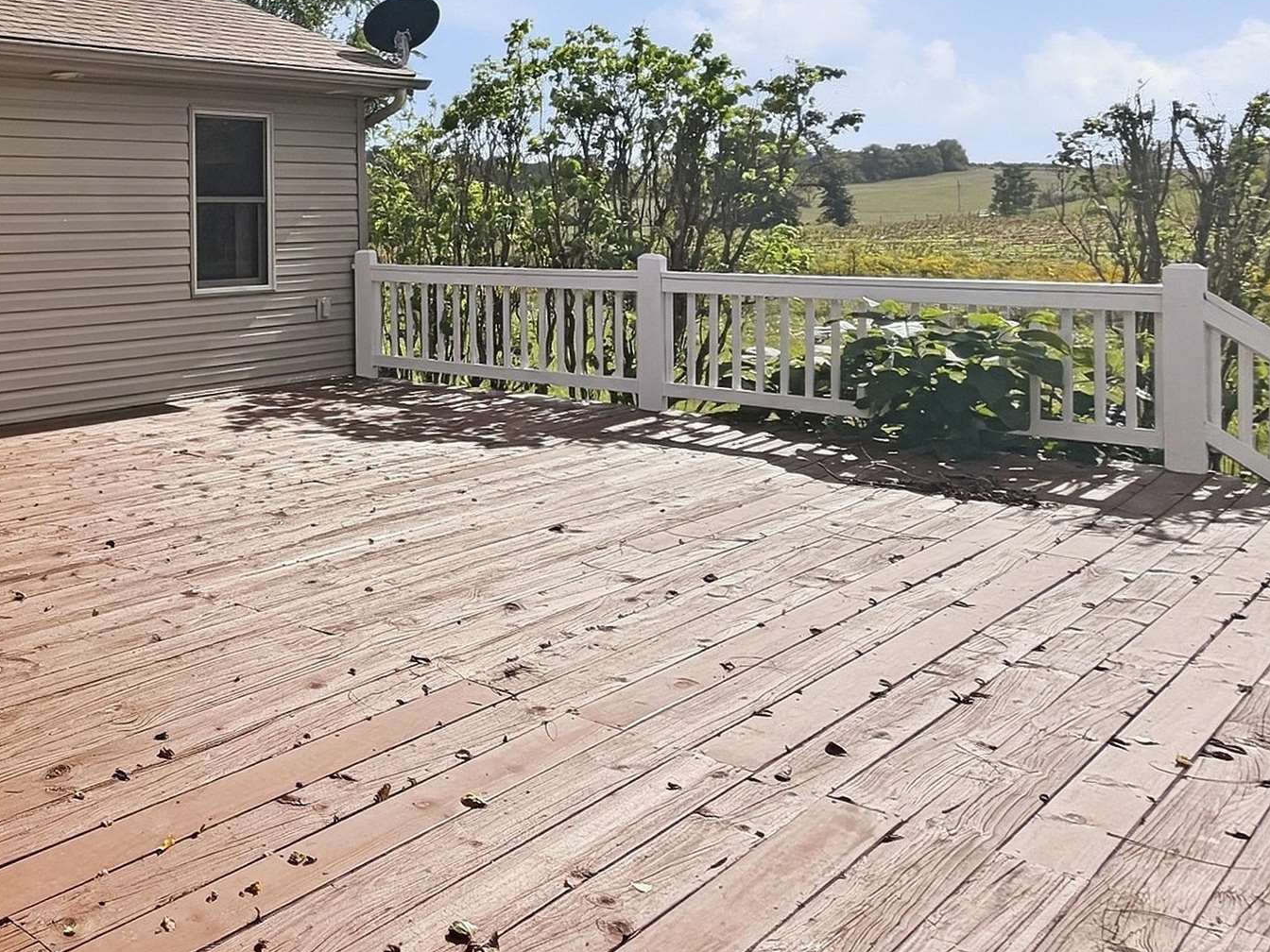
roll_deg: +1.1
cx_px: -97
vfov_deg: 42.1
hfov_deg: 44.6
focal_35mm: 32
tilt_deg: +2.1
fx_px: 1174
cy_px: 183
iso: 20
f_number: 2.2
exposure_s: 1/1572
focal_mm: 2.2
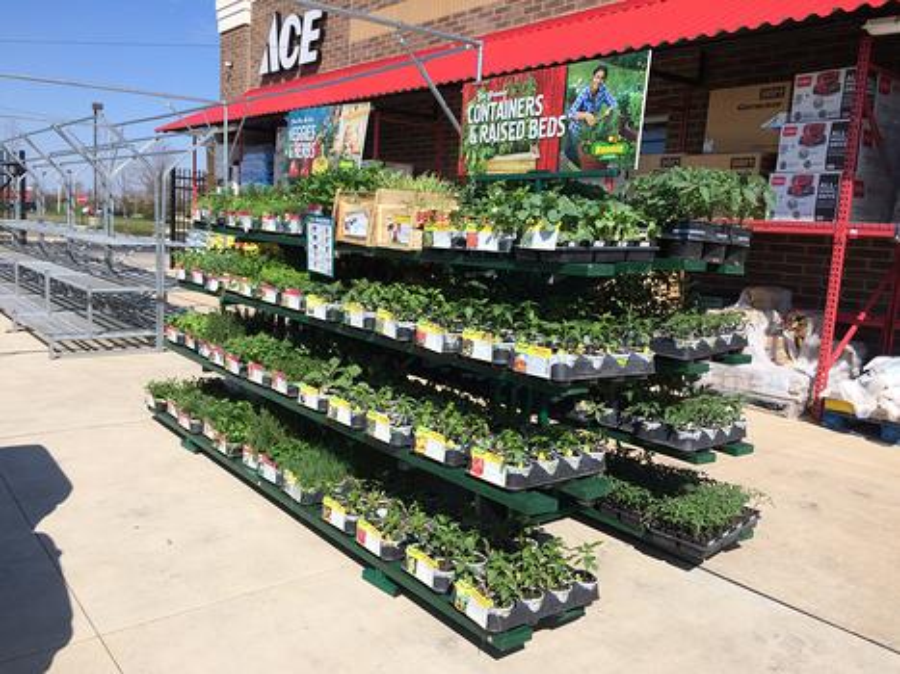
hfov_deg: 61.7
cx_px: 450
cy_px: 337
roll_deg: -3.1
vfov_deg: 48.2
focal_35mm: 29
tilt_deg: -10.8
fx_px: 754
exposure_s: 1/2415
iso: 32
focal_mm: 4.15
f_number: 2.2
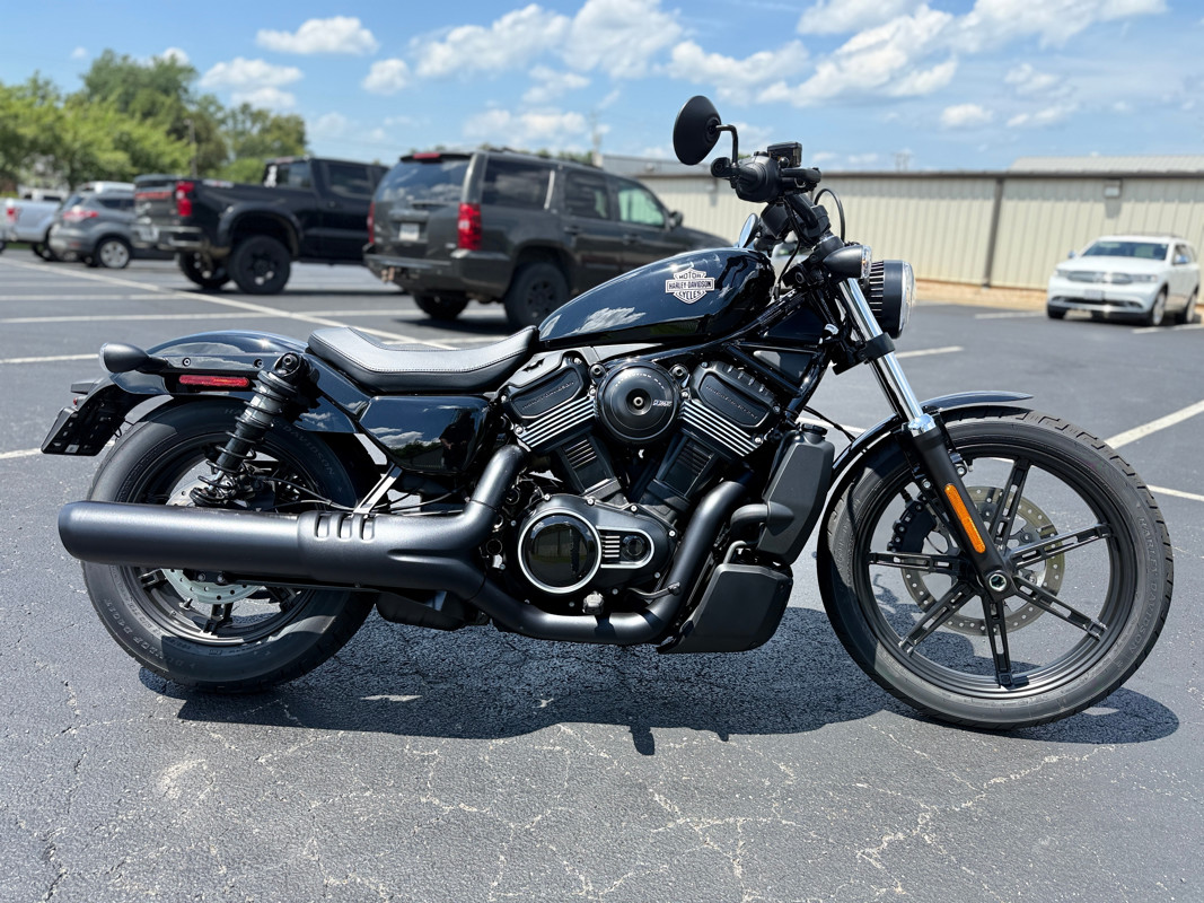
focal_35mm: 24
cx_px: 602
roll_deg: -2.2
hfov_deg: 71.6
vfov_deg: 56.8
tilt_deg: -15.0
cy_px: 452
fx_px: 835
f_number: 1.78
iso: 100
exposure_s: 1/2000
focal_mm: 6.76
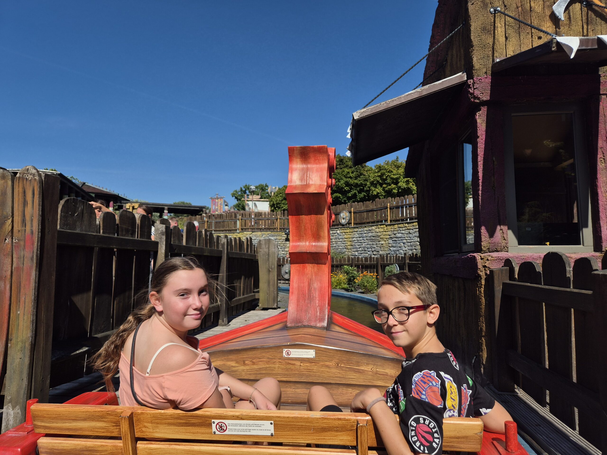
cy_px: 228
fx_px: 403
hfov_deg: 73.9
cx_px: 304
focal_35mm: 23
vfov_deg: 58.9
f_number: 1.8
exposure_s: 1/3720
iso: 25
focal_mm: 5.4
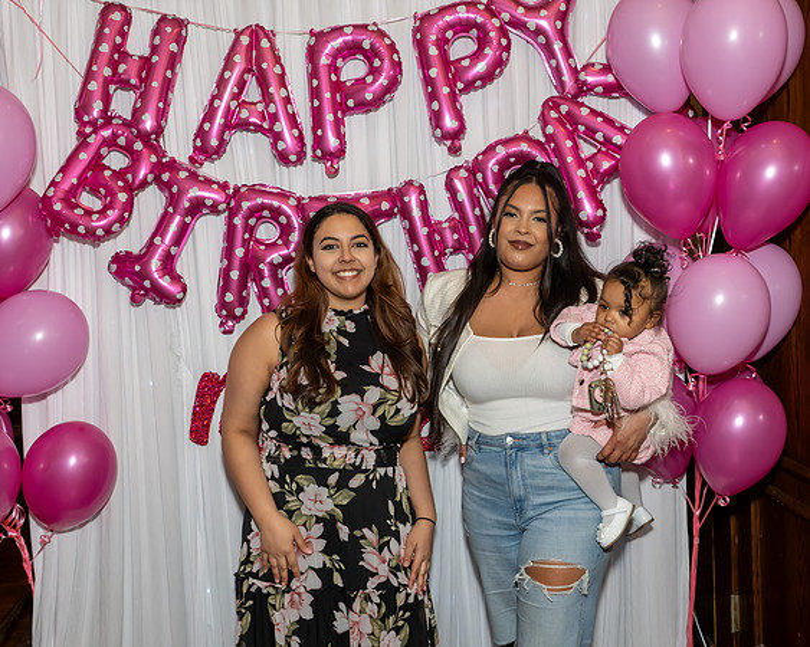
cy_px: 333
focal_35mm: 40
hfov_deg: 45.9
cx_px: 481
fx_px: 952
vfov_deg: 37.5
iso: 640
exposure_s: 1/200
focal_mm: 23
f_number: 7.1
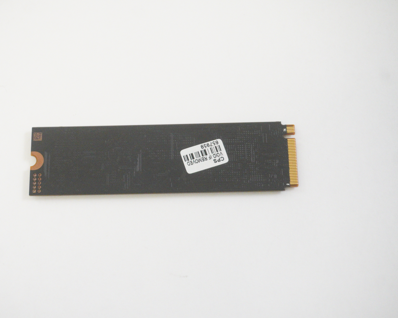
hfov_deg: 28.4
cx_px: 162
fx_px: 784
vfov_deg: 23.0
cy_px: 158
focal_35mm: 67
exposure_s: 1/250
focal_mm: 39
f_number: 5.6
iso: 6400
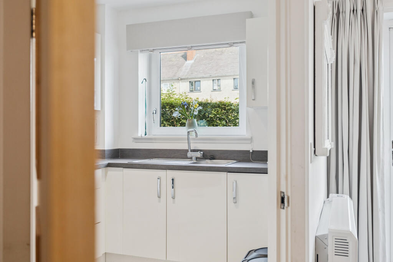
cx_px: 196
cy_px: 131
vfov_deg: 36.9
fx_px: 393
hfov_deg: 53.1
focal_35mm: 36
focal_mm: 24
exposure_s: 1/200
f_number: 2.8
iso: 320
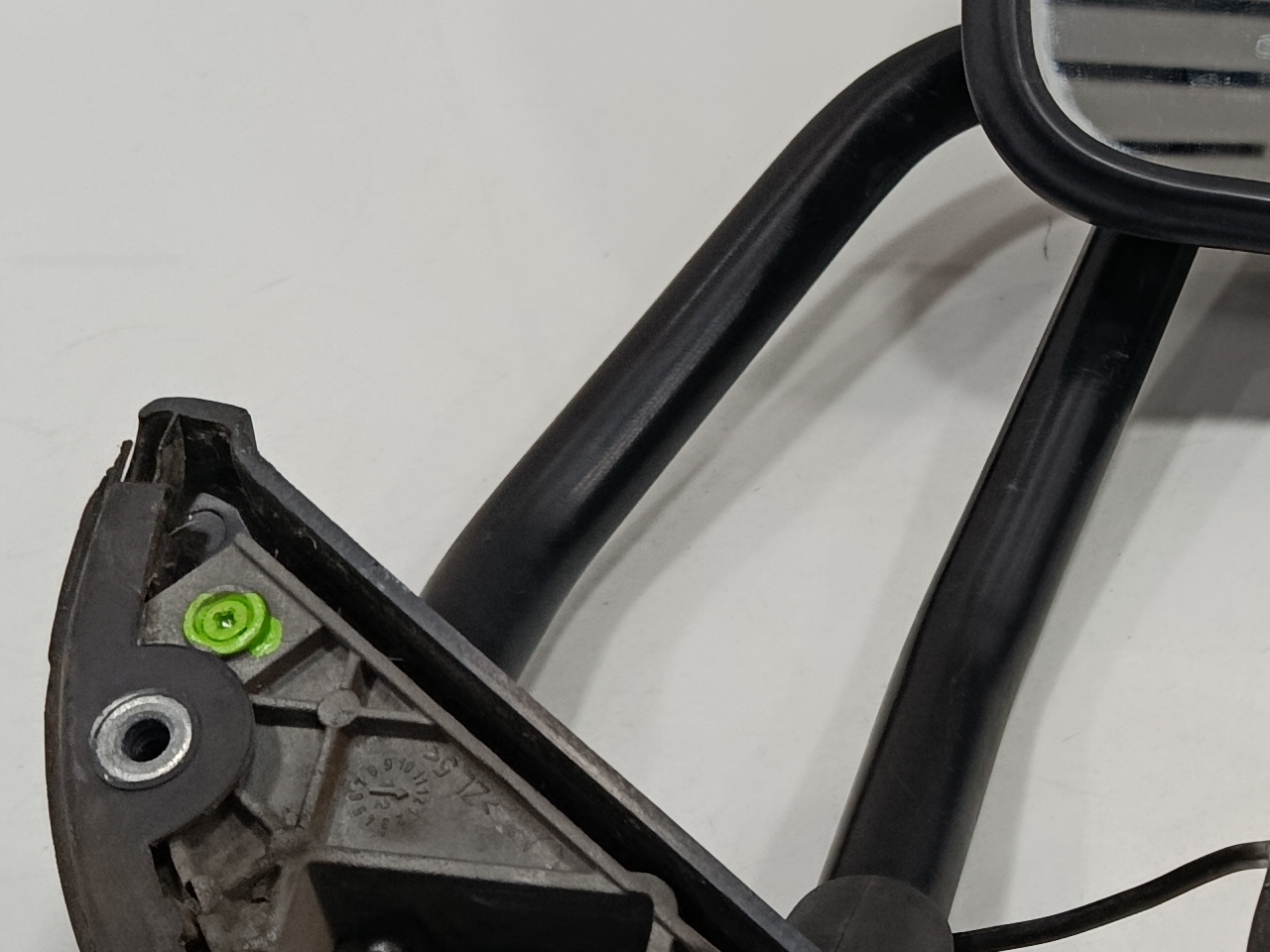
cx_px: 1498
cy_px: 414
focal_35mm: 75
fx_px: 2752
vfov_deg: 19.6
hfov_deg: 23.8
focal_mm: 5.24
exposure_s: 1/100
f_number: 1.7
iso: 941
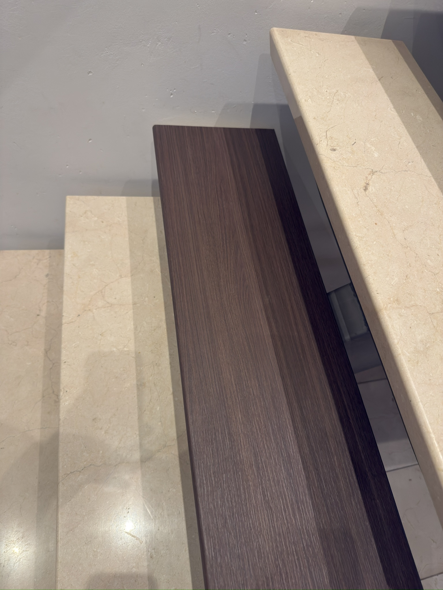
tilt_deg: -57.4
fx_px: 410
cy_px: 295
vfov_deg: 71.6
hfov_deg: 56.8
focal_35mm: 24
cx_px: 222
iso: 160
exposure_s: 1/51
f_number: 1.78
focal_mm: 6.76
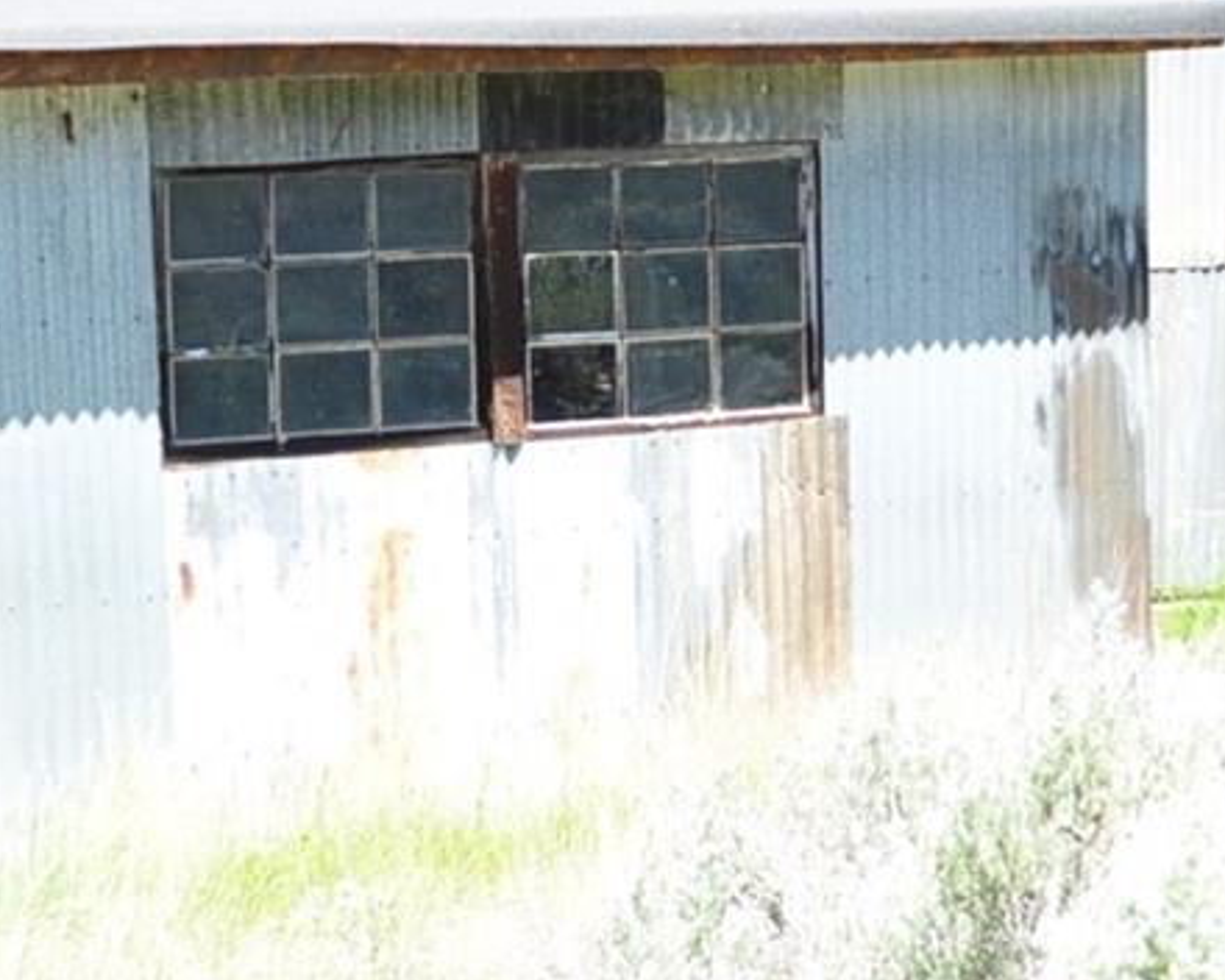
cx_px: 780
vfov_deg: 16.7
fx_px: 3335
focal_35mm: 92
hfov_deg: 20.8
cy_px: 348
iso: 200
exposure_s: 1/320
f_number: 10
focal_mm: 18
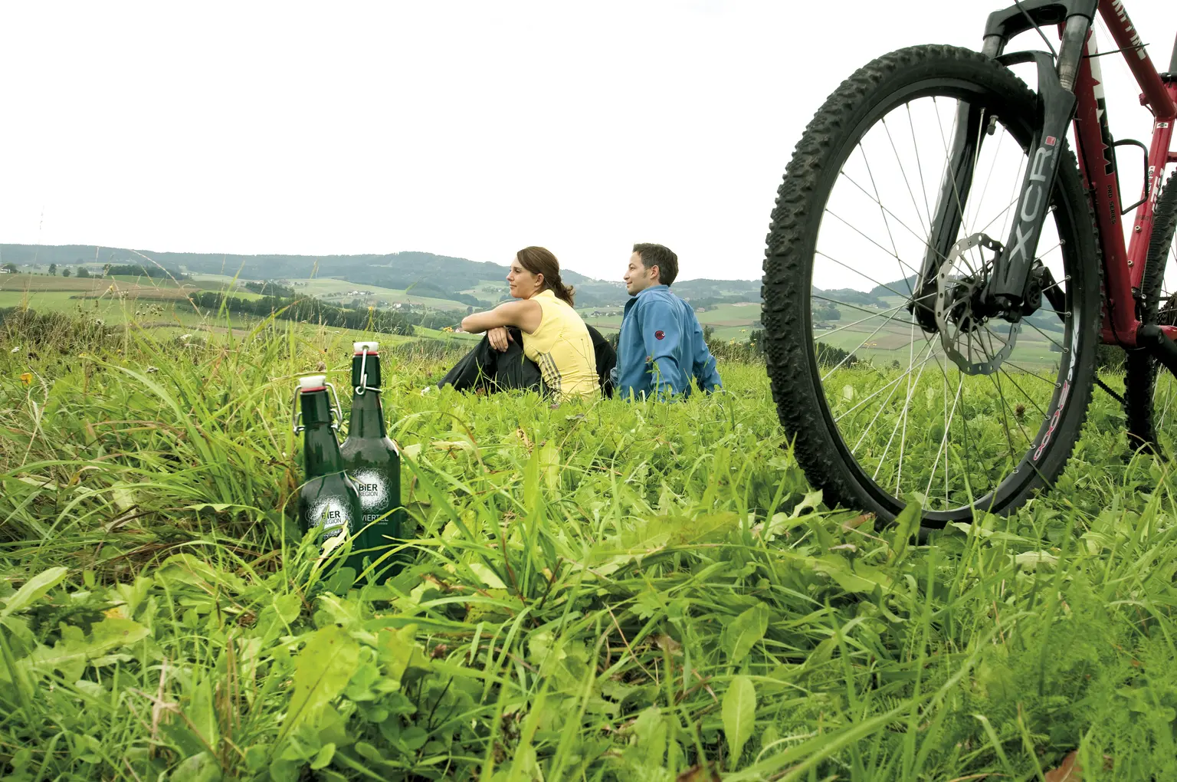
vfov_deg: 36.8
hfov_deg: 53.2
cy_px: 391
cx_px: 588
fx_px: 1175
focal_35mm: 36
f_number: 11
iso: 200
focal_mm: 24
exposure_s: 1/40
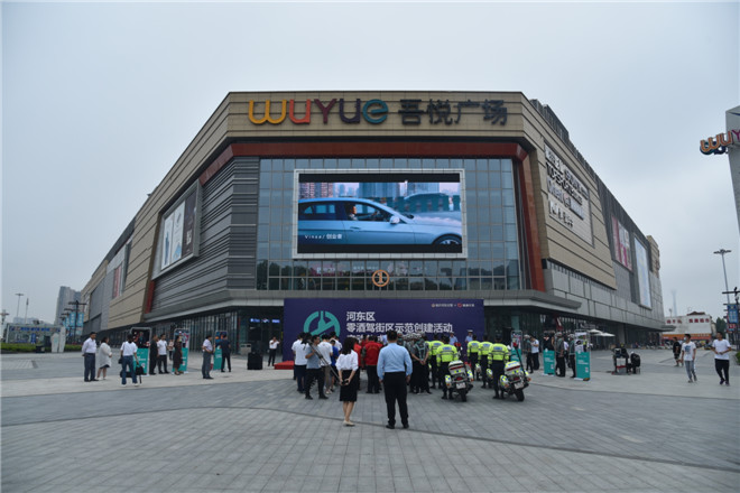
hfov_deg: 73.7
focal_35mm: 24
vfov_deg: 53.1
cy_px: 246
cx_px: 370
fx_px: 493
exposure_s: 1/250
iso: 200
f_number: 8
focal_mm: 24
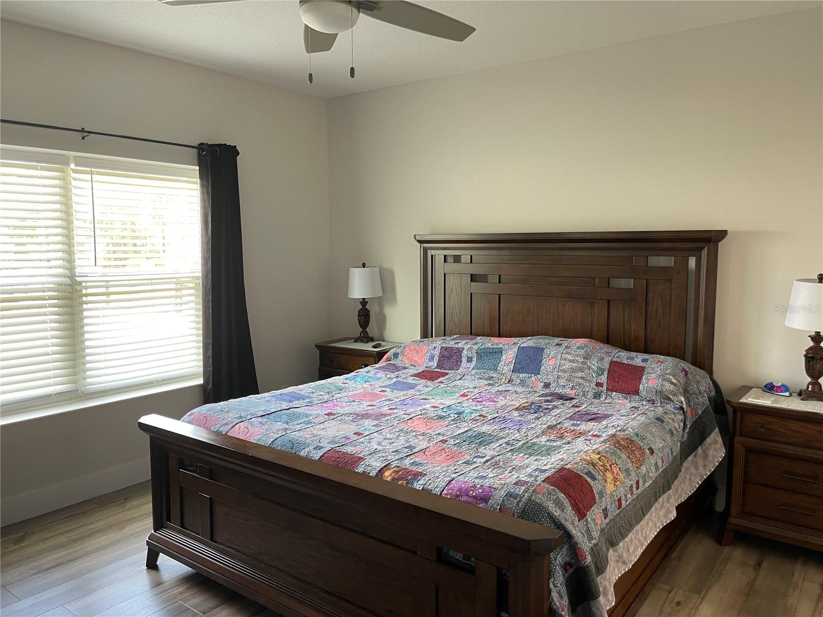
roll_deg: +0.3
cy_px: 308
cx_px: 412
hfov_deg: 69.4
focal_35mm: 25
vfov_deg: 54.9
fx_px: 594
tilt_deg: -6.7
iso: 125
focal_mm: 5.1
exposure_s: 1/60
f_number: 1.6
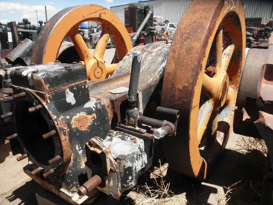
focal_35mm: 28
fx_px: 221
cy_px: 102
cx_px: 136
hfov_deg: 63.4
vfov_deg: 49.7
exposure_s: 1/80
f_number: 8.5
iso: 64
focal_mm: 5
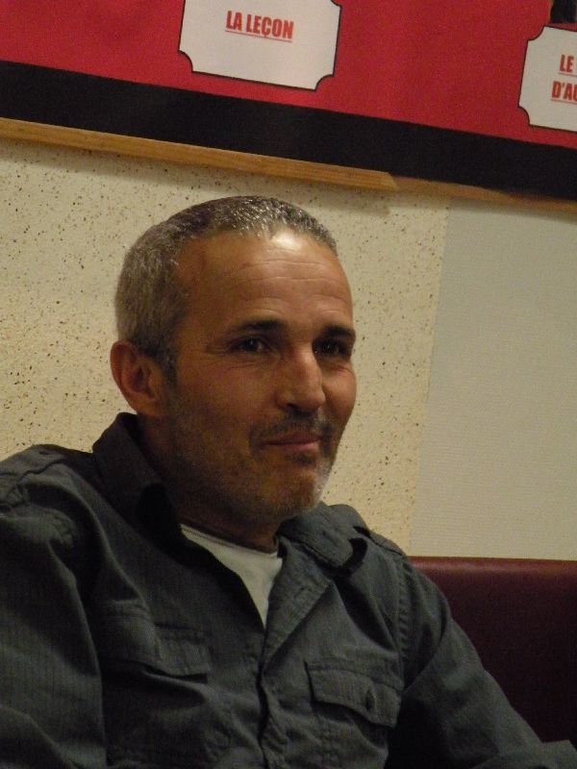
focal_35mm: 119
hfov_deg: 12.5
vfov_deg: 16.6
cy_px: 384
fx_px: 2645
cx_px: 288
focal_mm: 21
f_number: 4.5
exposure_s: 1/60
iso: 800
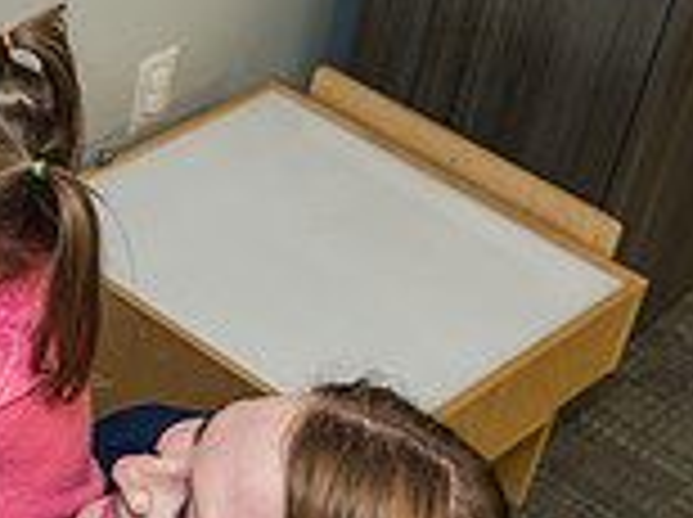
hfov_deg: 18.9
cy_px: 289
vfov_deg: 15.2
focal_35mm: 97
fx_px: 1939
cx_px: -189
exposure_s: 1/200
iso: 2500
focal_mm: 24
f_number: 3.5
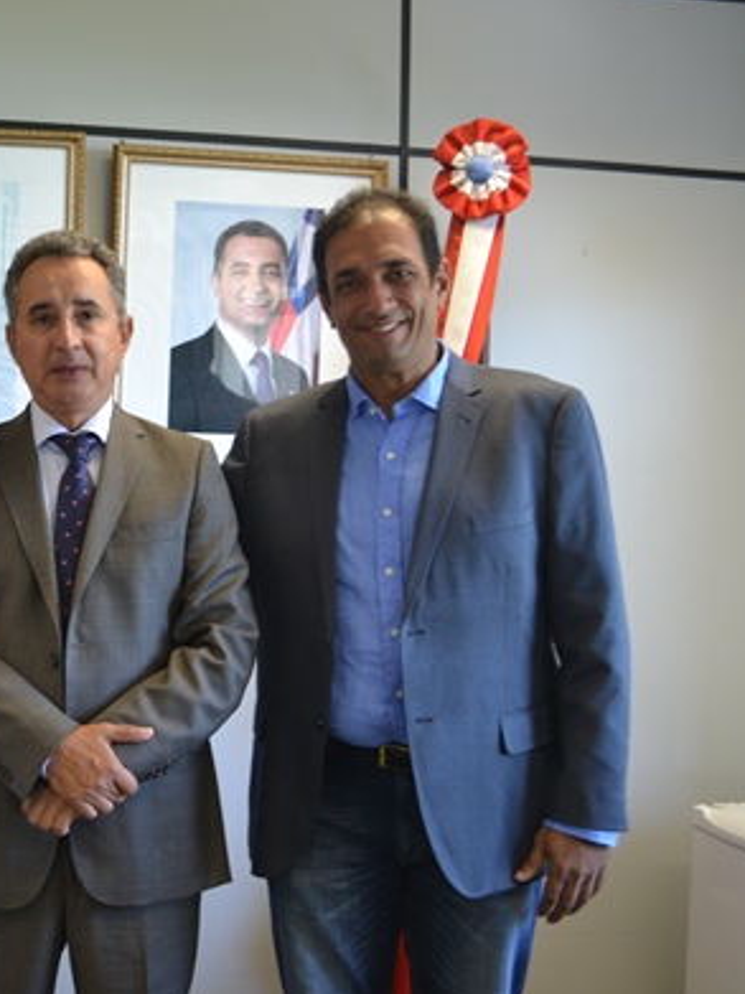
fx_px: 1522
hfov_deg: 26.0
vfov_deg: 36.2
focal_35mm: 53
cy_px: 500
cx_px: -6
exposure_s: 1/30
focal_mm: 24
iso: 400
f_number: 4
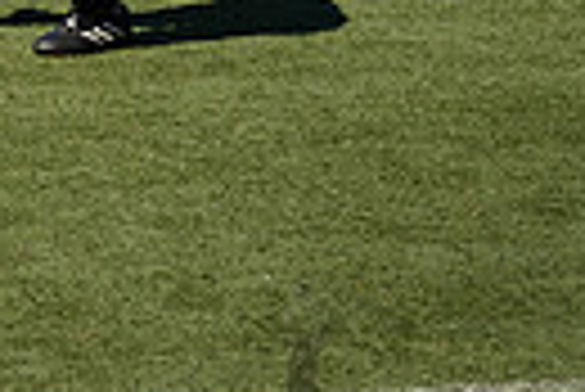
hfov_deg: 9.1
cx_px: -264
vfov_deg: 6.2
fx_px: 3579
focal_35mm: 220
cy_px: -278
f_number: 4
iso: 200
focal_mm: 40
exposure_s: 1/1600
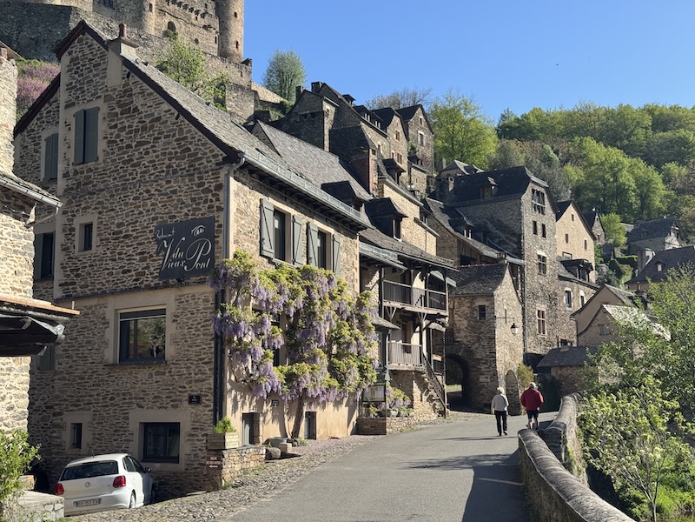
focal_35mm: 48
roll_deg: +0.6
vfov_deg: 30.3
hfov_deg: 39.7
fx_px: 964
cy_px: 261
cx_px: 348
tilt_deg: +9.1
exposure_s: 1/2415
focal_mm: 6.76
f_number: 1.78
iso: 64
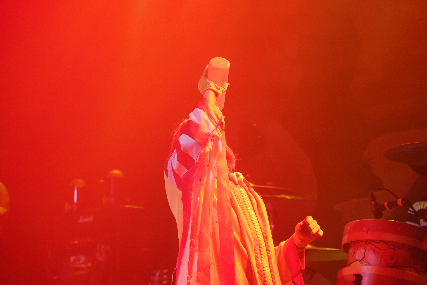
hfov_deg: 19.5
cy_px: 142
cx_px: 214
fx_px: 1245
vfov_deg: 13.0
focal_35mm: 105
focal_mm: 105
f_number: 4
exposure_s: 1/160
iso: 6400
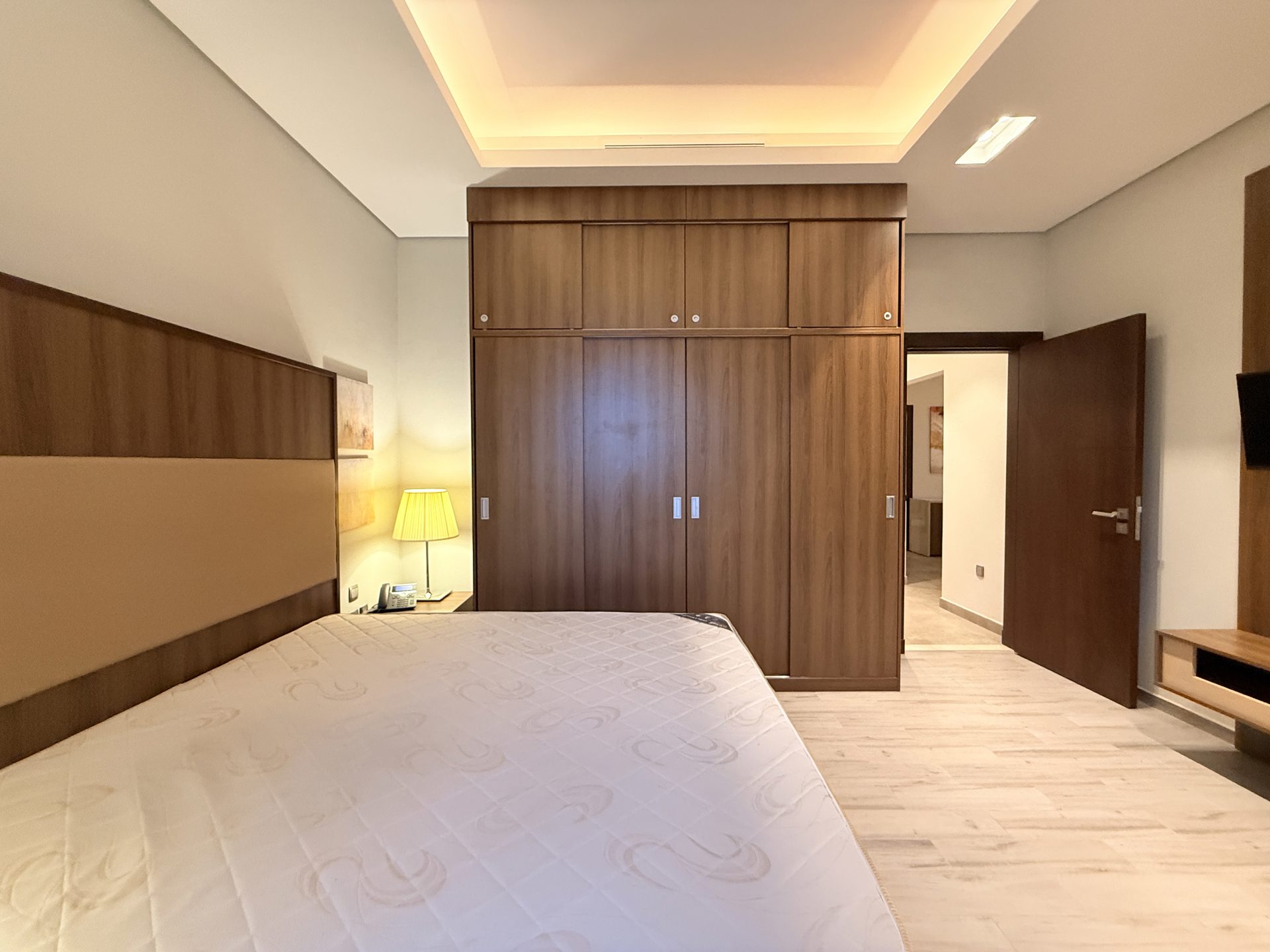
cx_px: 635
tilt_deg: -0.9
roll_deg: +0.3
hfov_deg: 102.1
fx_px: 514
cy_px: 476
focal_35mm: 14
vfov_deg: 85.7
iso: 500
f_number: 2.2
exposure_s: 1/60
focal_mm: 2.22
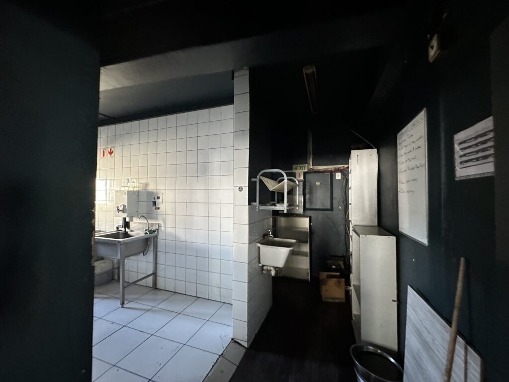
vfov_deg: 85.7
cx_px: 254
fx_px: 206
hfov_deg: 102.1
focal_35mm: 14
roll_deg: -2.3
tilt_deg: +3.6
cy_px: 191
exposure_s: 1/60
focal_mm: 2.22
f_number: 2.2
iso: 800
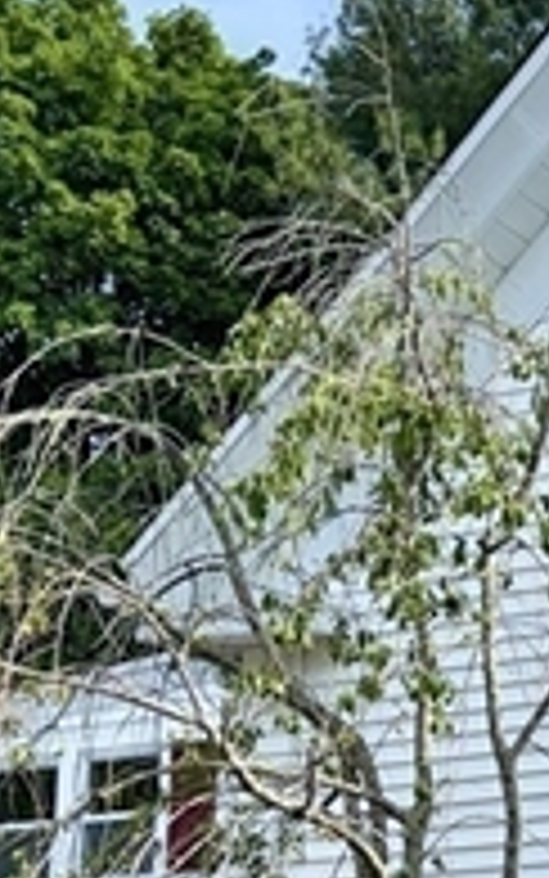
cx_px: 940
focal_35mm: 100
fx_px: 2392
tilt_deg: +8.3
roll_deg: -1.6
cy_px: 968
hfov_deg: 12.2
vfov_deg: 19.9
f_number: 1.78
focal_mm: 6.76
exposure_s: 1/4310
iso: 64
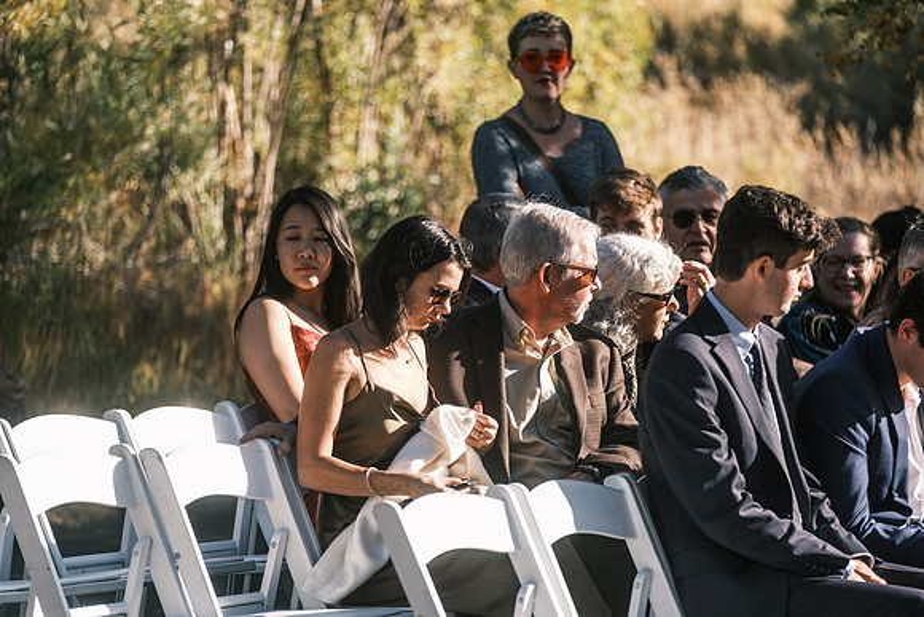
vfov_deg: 6.8
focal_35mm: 202
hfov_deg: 10.2
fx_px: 5186
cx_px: 462
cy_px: 308
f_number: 2.8
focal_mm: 134.4
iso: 200
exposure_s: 1/1250
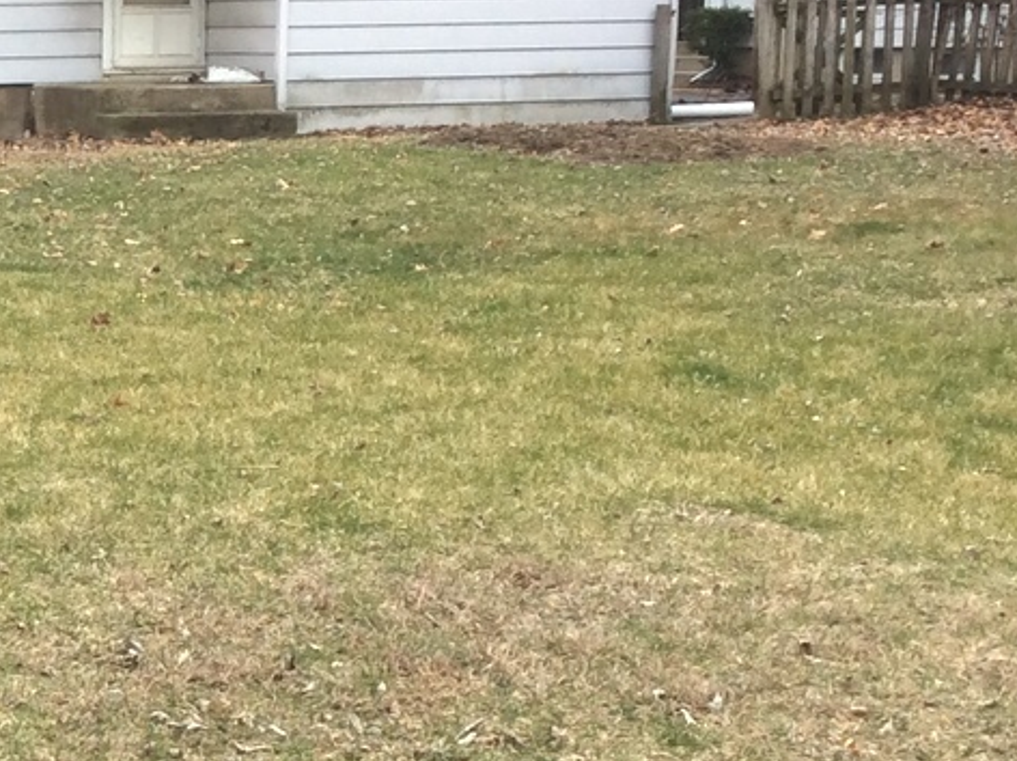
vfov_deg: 15.0
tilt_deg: -11.1
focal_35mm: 98
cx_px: -205
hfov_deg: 18.9
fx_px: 2876
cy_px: 541
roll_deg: +1.5
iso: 32
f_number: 2.4
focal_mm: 3.3
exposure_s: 1/143
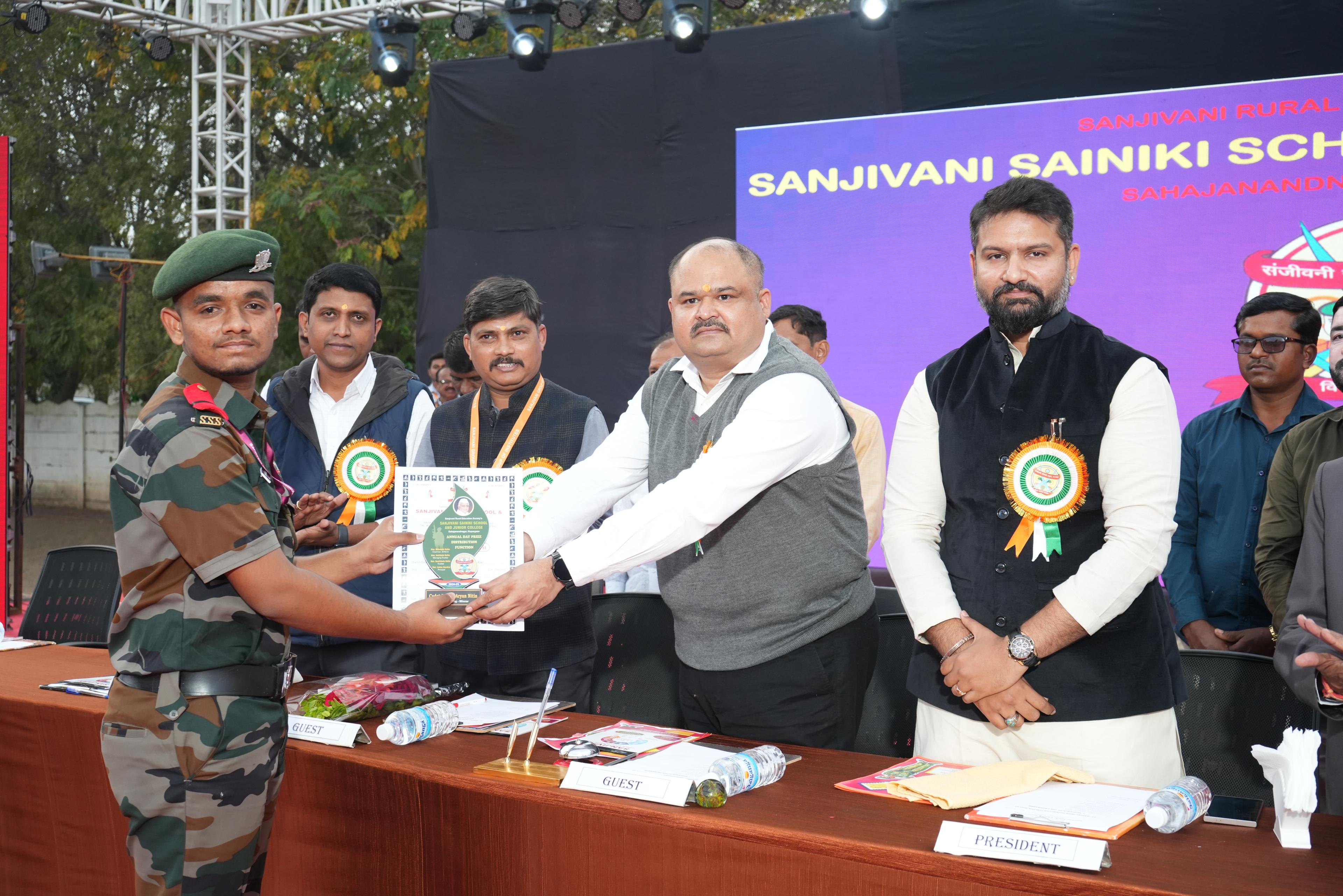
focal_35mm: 45
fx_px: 1679
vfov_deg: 29.9
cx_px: 672
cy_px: 448
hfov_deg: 43.6
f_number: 6.3
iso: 1000
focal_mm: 45
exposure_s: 1/125
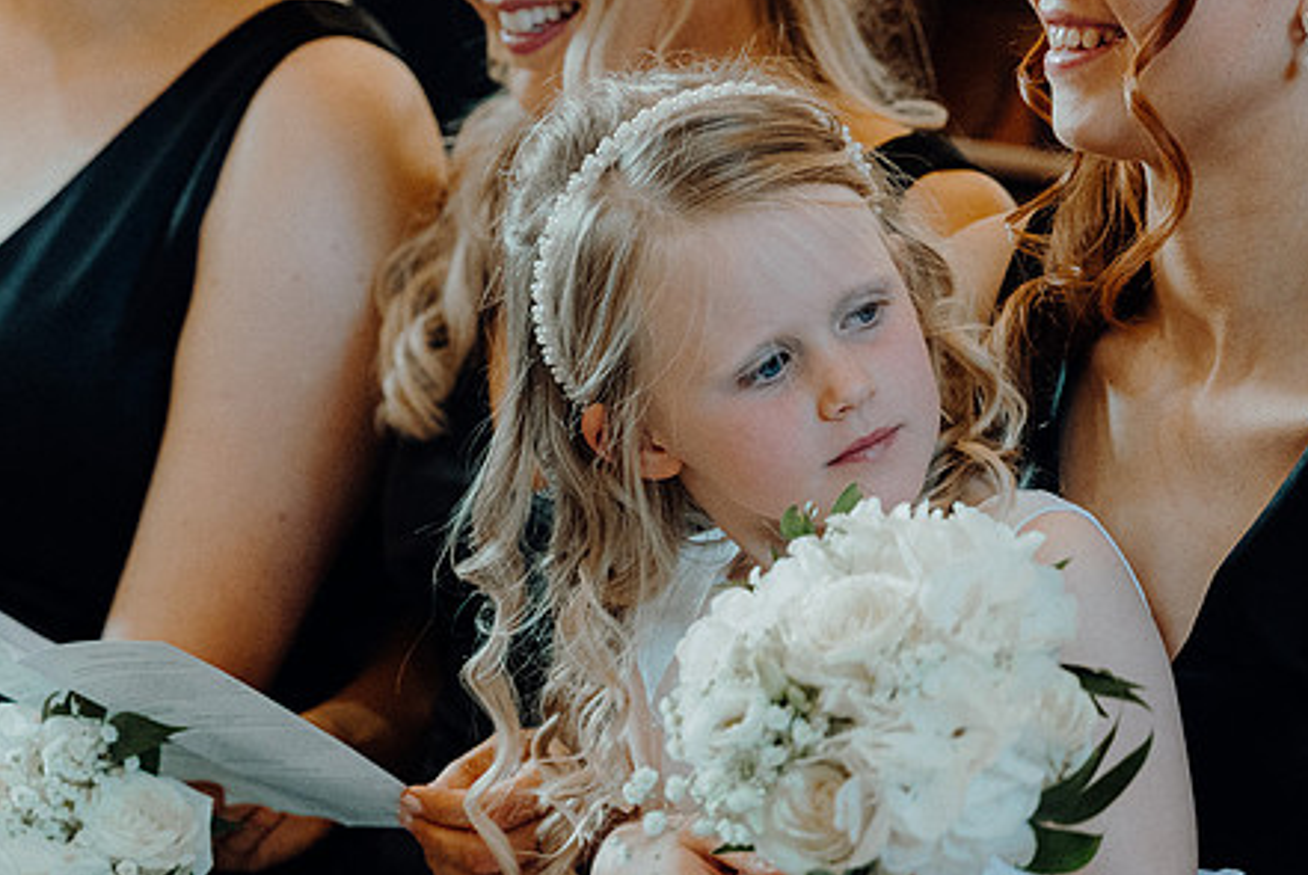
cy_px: 503
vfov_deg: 10.0
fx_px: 5019
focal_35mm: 138
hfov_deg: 14.8
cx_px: 786
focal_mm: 70
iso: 4000
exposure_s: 1/200
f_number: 3.5
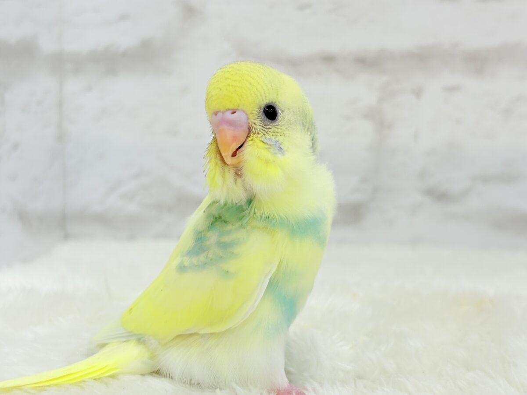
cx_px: 264
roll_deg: +0.8
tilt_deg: -6.4
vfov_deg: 28.0
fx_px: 792
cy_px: 198
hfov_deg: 36.8
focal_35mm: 52
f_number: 1.6
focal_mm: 5.96
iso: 50
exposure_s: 1/100
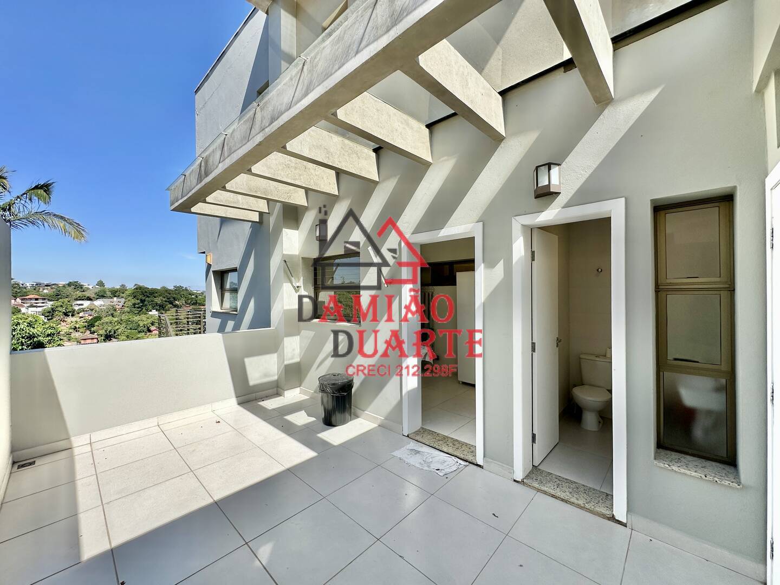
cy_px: 292
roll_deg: +0.3
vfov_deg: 85.7
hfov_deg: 102.1
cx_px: 390
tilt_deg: -0.3
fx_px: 315
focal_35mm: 14
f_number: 2.2
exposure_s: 1/1304
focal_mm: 2.22
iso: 50
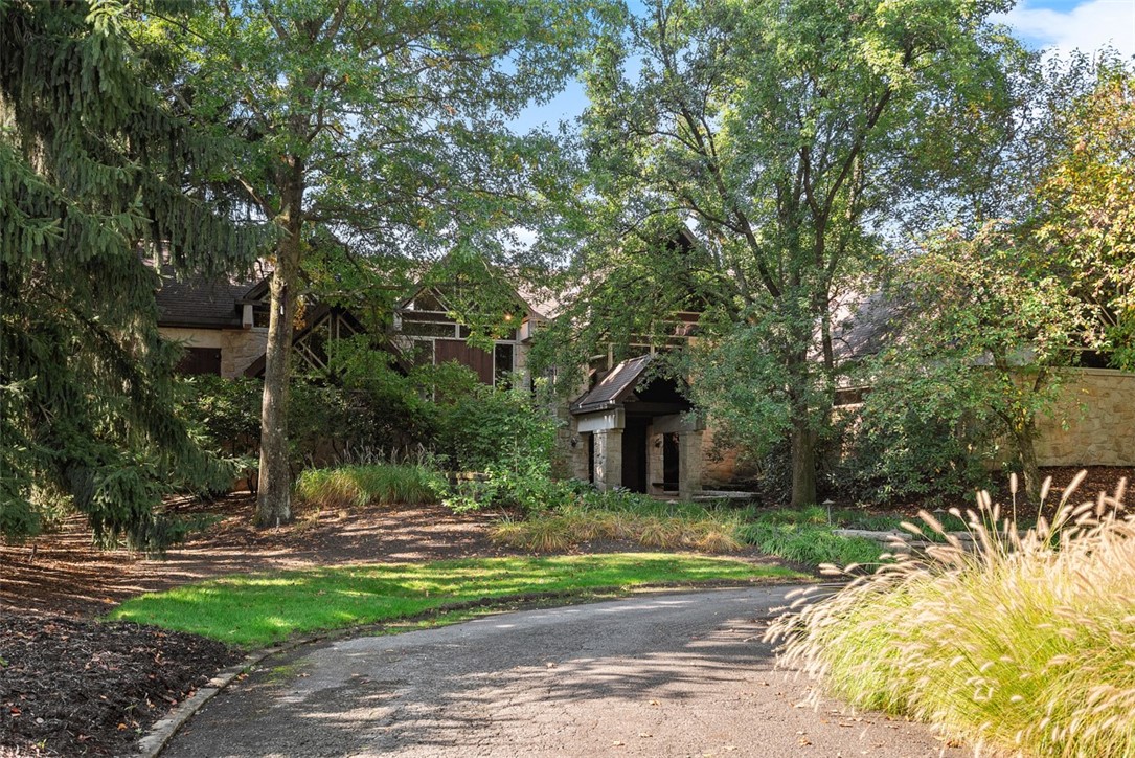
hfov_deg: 61.9
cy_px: 379
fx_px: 946
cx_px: 568
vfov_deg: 43.6
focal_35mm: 30
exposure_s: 1/250
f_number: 4
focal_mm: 30
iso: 400
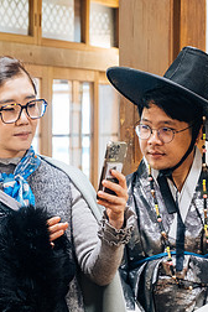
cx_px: 123
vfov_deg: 13.8
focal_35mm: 148
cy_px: 209
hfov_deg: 9.3
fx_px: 1283
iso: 1600
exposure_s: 1/60
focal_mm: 55
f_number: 3.2
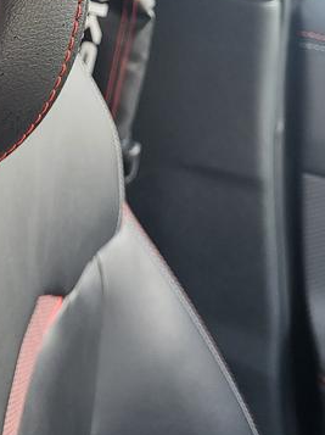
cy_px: -37
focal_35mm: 70
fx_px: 878
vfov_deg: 25.8
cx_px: -84
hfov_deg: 19.5
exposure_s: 1/60
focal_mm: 5.4
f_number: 1.8
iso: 200
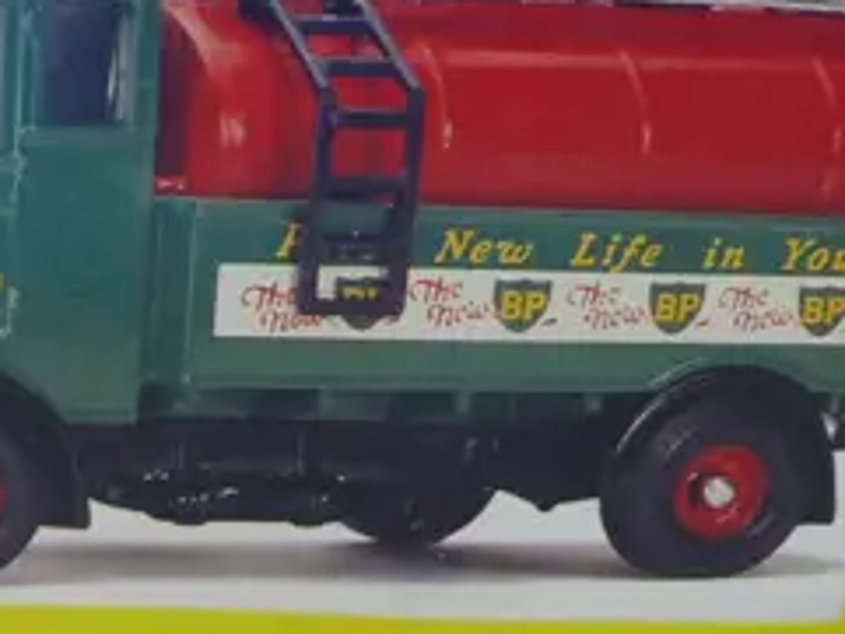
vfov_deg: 10.2
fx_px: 3322
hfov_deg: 14.0
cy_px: -539
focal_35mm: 136
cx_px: -238
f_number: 3.6
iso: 500
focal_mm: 16
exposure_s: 1/60
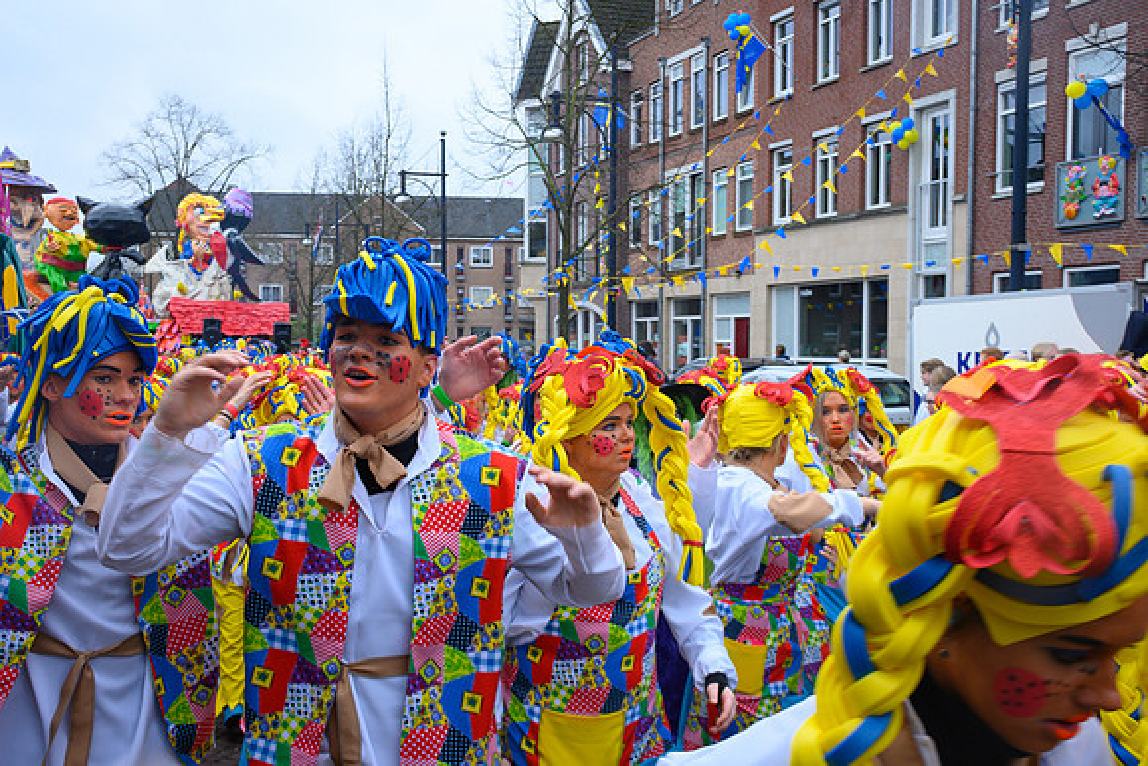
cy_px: 383
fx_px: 1244
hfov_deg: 49.5
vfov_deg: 34.2
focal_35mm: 39
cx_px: 574
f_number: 8
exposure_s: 1/200
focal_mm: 26
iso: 400
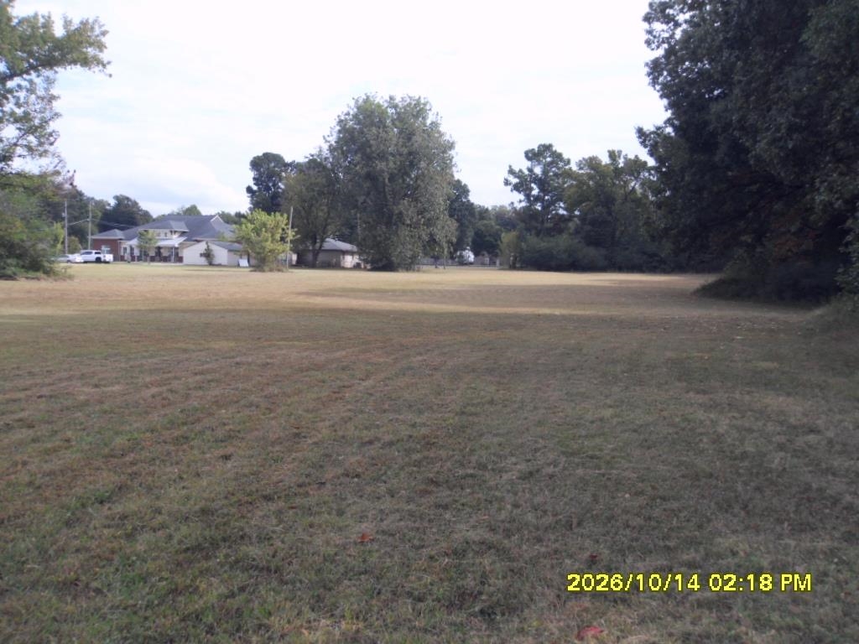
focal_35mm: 35
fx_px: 869
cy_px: 322
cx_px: 430
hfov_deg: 52.6
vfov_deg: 40.7
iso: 80
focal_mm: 6.3
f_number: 8.2
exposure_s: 1/90
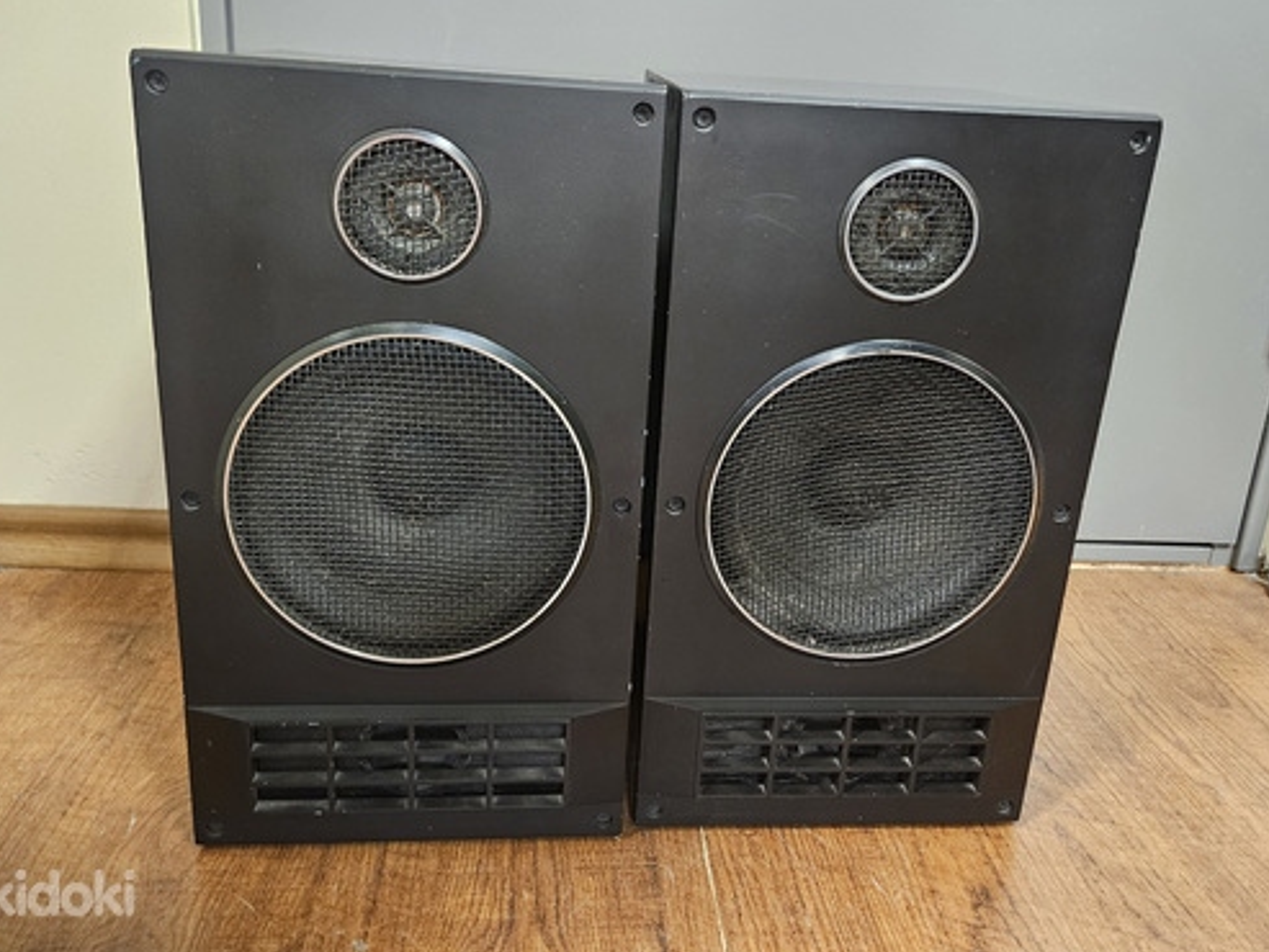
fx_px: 1027
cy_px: 404
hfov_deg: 63.4
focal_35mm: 28
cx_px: 651
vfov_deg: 49.6
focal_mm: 5.4
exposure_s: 1/25
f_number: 1.8
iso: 800
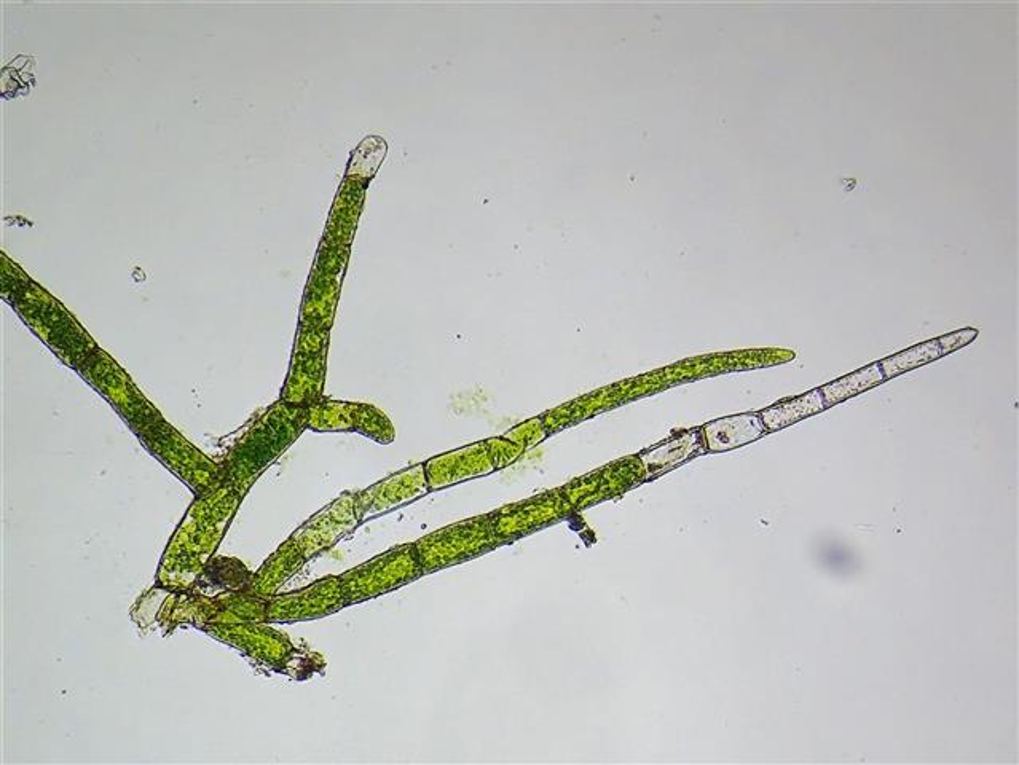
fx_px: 1679
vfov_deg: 25.7
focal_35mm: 57
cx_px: 510
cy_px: 382
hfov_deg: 33.8
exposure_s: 1/50
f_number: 3.5
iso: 200
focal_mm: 10.29
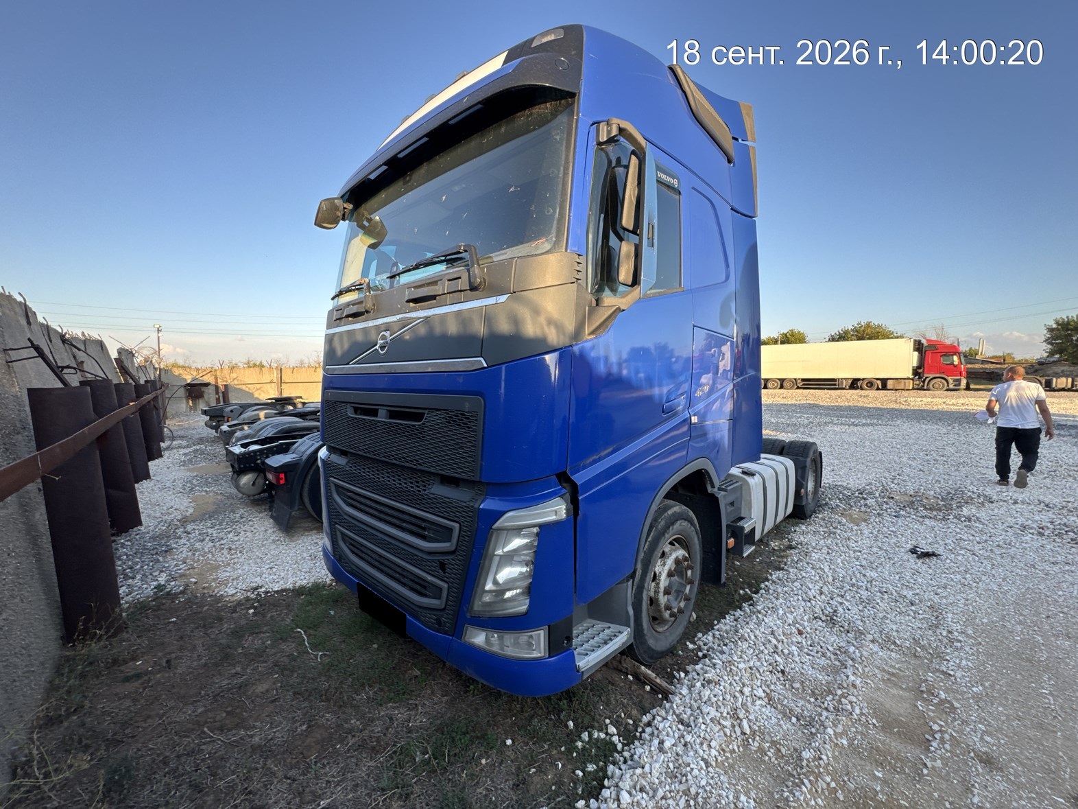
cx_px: 539
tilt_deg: -2.3
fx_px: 436
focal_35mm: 14
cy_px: 404
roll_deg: -0.5
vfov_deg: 85.7
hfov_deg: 102.1
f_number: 2.2
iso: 40
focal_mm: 2.22
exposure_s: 1/214
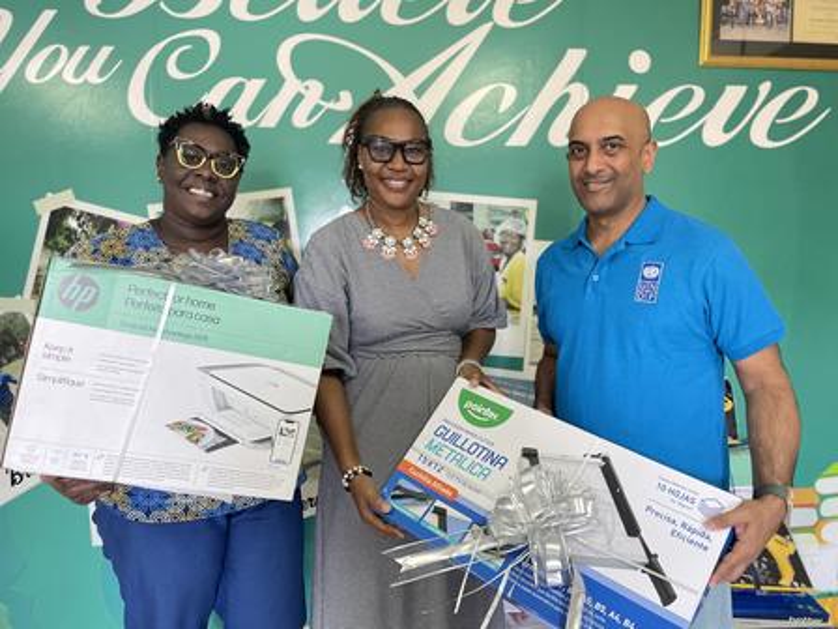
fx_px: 629
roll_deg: +0.3
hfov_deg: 67.3
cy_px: 314
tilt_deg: -3.5
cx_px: 419
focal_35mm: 26
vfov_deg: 53.1
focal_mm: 4.2
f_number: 1.6
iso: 200
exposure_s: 1/50
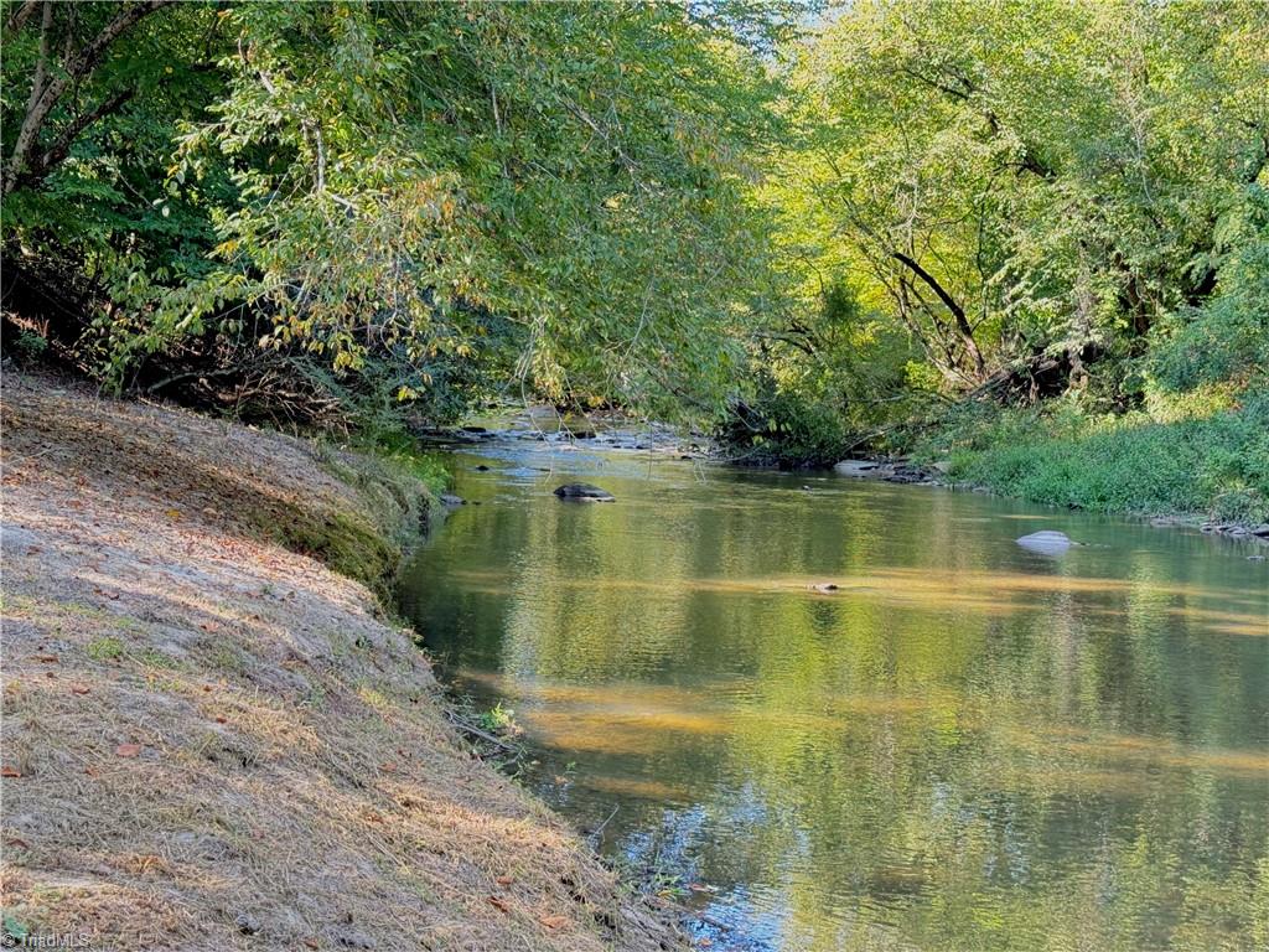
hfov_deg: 39.7
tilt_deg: -3.5
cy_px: 476
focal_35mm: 48
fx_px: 1760
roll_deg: -2.0
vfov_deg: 30.3
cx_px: 634
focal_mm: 6.76
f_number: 1.78
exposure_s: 1/60
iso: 100
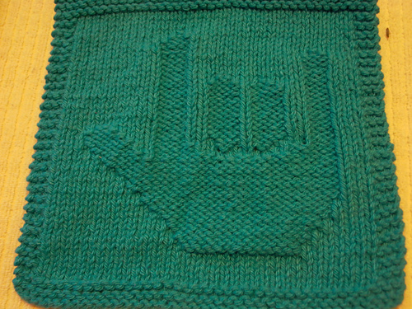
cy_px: 154
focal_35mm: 38
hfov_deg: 49.0
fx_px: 452
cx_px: 206
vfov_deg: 37.7
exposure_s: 1/5.66
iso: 100
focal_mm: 8.19
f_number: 2.13
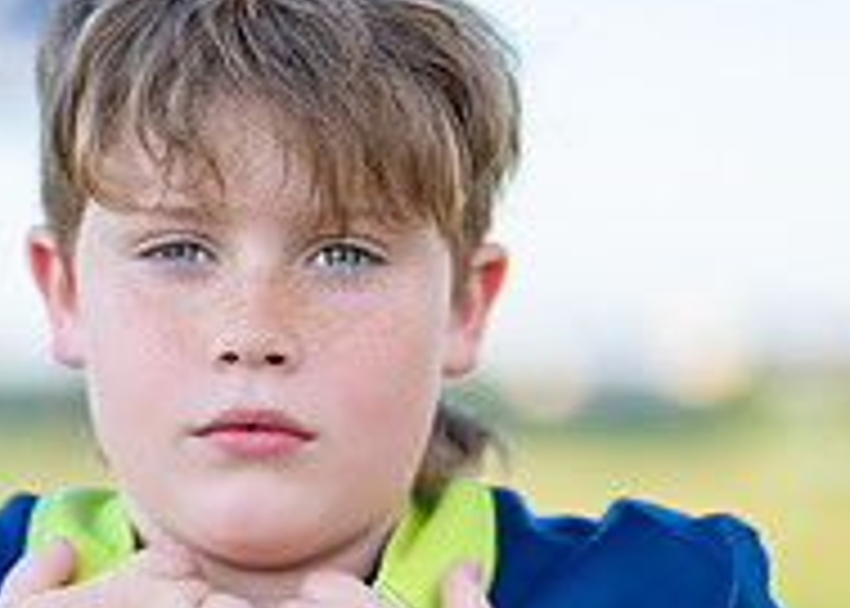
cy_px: 562
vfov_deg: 7.9
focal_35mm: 182
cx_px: 164
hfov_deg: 11.0
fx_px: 4394
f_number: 1.2
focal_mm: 50
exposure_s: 1/2000
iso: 100
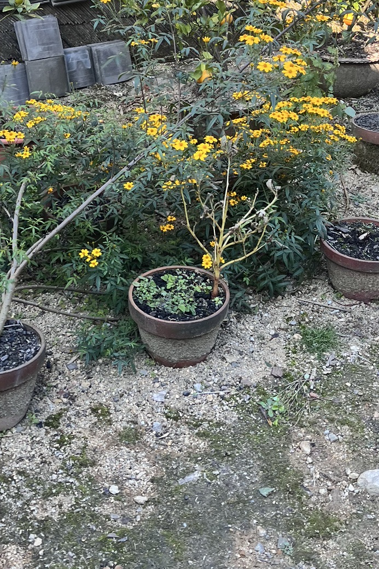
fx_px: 821
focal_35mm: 52
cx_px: 148
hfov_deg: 25.9
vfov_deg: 37.1
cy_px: 130
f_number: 1.6
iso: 40
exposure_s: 1/224
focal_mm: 5.1
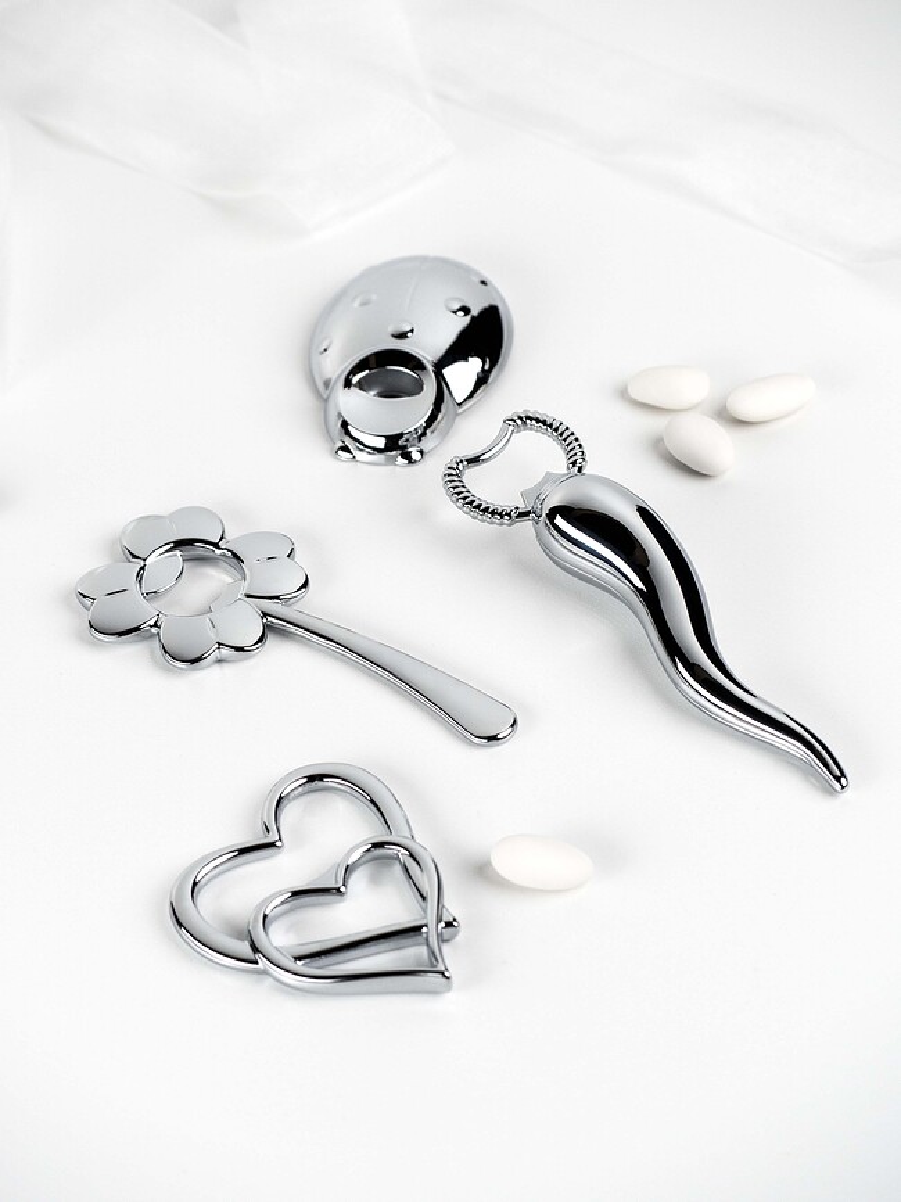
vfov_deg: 16.4
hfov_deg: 12.3
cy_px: 601
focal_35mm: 120
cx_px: 450
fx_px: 4166
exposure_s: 1/500
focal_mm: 60
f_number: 5
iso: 200
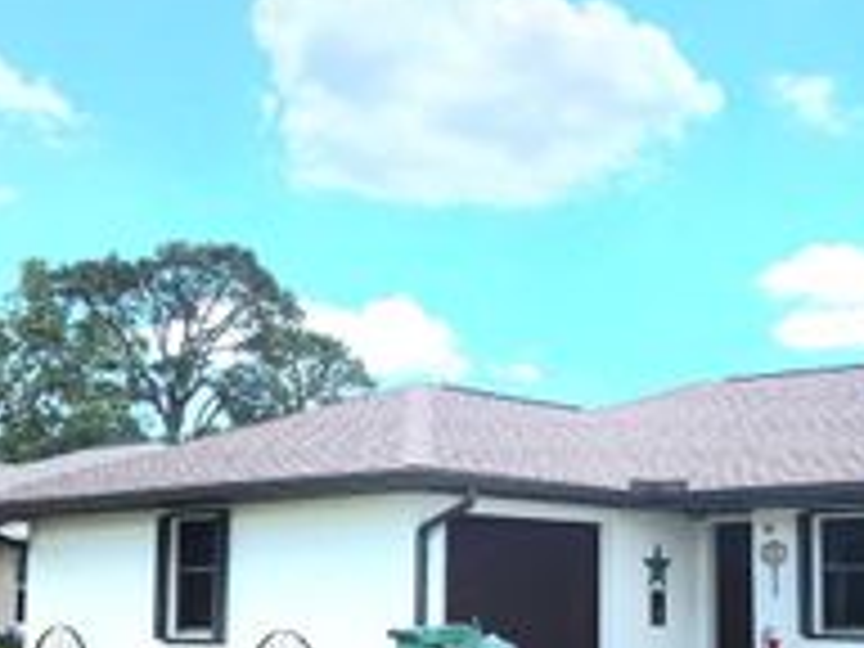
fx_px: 1498
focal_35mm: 60
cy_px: 452
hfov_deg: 31.4
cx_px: 684
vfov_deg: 24.3
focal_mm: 5.4
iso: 20
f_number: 1.8
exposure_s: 1/2500
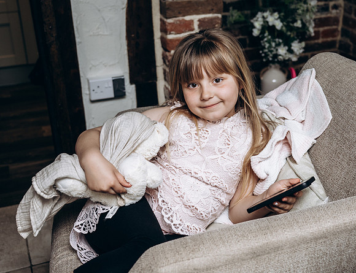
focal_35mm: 53
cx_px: 210
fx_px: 547
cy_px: 146
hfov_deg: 36.0
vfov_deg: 28.0
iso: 125
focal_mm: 30.5
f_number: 2.8
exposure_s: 1/100
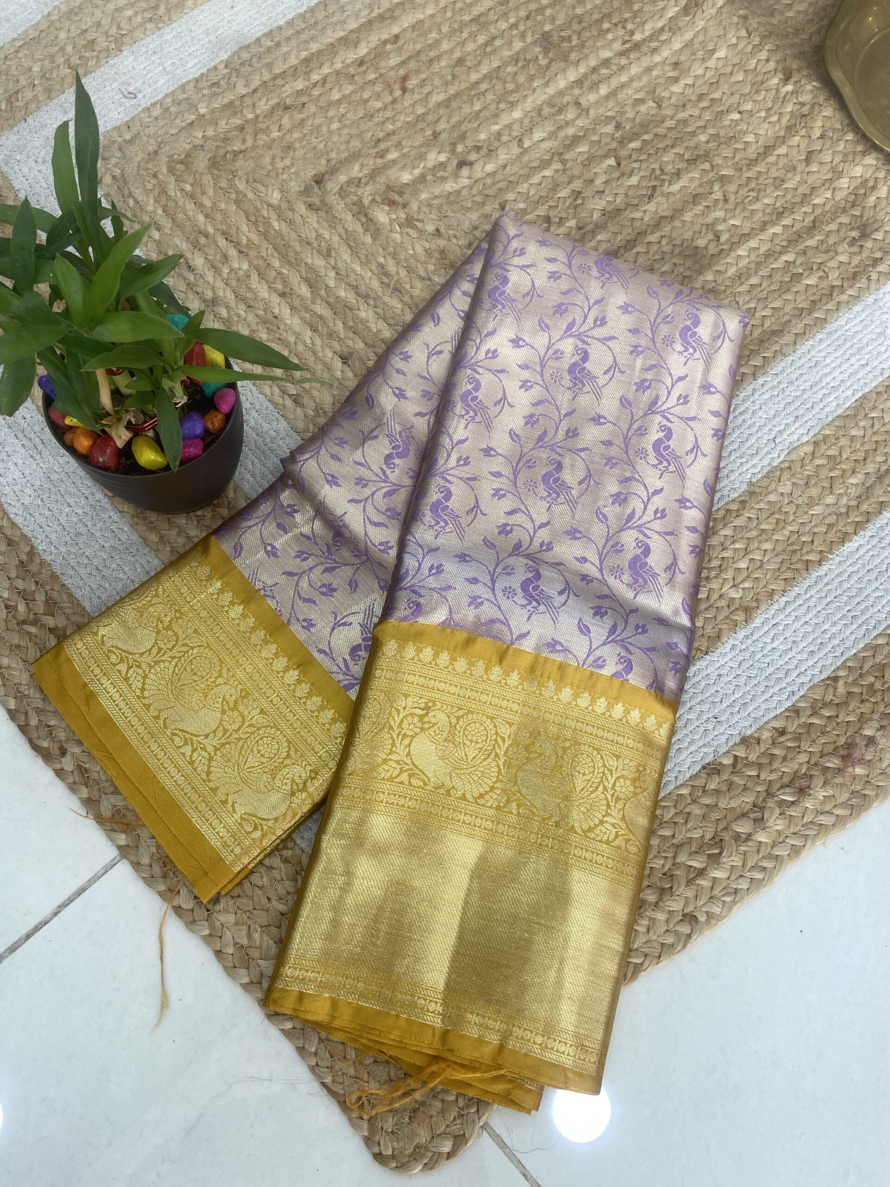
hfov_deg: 53.1
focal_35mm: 26
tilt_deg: -72.2
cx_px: 445
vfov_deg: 67.3
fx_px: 891
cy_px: 594
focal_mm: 4.25
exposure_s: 1/100
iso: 32
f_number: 1.8
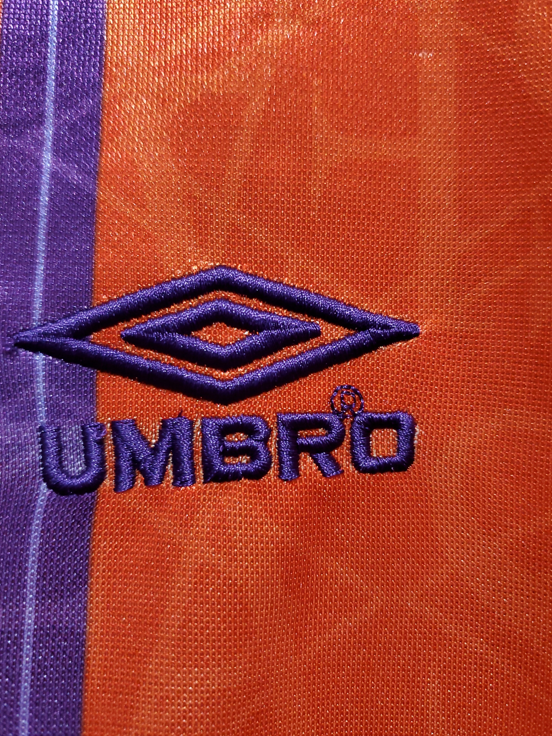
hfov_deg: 51.4
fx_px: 574
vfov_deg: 65.3
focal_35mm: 27
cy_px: 360
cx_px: 276
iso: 200
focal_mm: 4.3
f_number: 1.5
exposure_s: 1/30
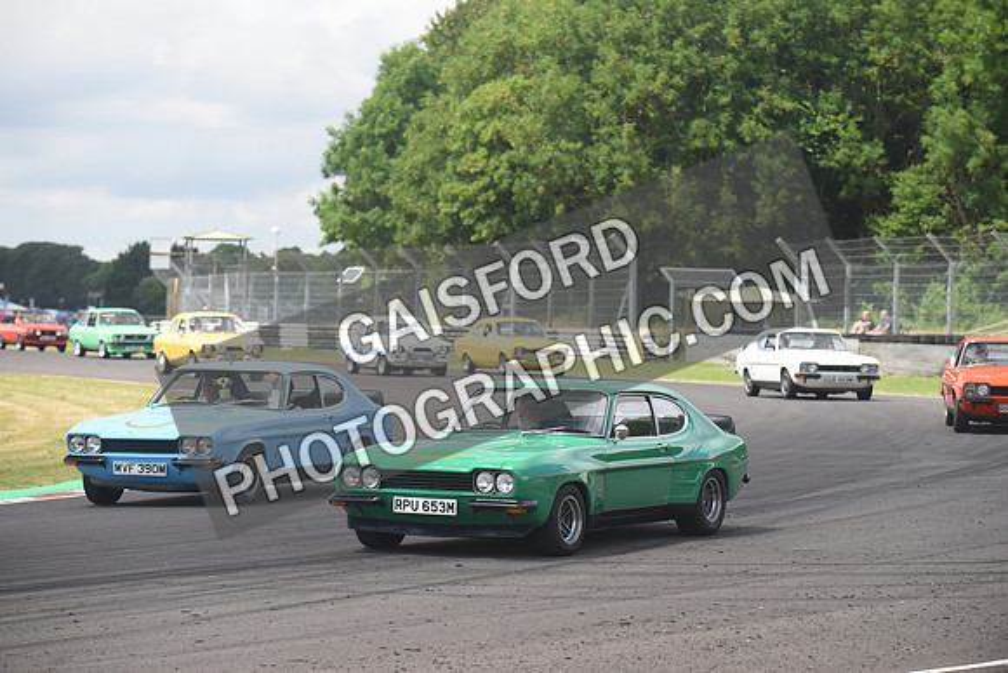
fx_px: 3781
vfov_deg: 10.2
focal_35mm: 135
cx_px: 504
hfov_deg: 15.2
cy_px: 336
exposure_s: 1/640
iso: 560
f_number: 5.6
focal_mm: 135
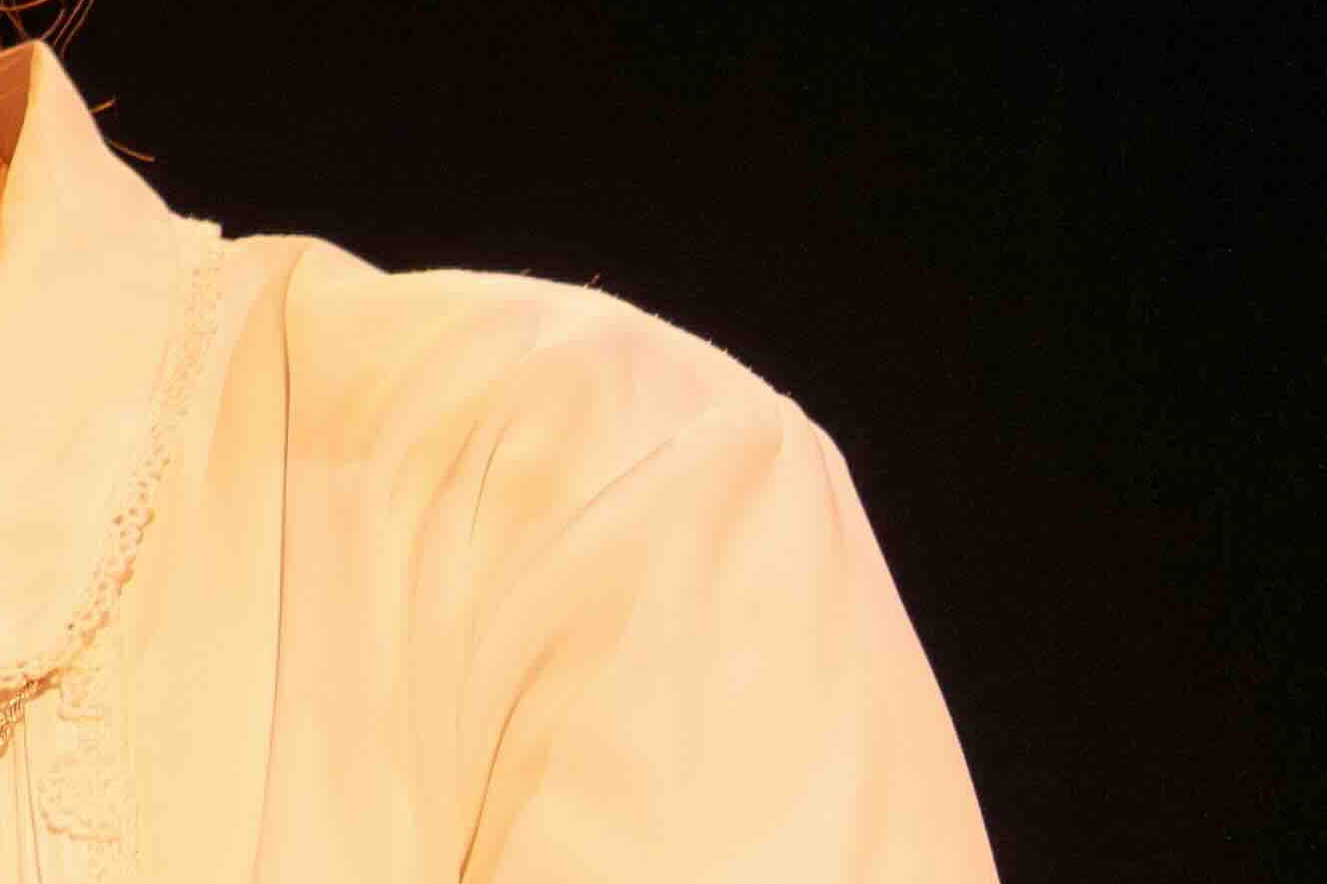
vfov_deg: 3.5
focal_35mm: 397
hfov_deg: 5.1
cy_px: -356
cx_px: -1159
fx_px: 14631
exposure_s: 1/200
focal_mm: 61
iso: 1600
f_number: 3.5
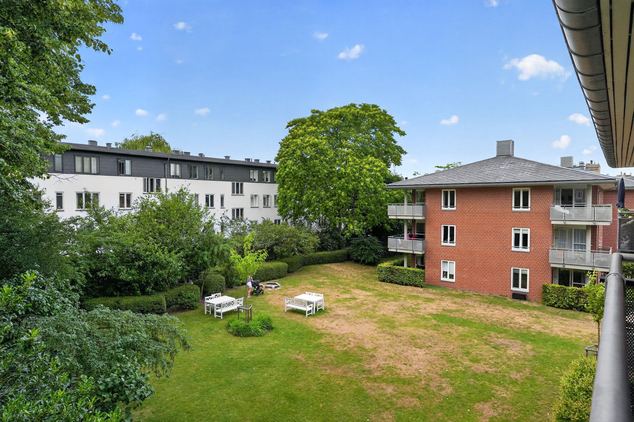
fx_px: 370
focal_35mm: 21
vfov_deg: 59.5
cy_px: 211
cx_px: 317
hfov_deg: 81.2
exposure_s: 1/400
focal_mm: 21
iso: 400
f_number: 8
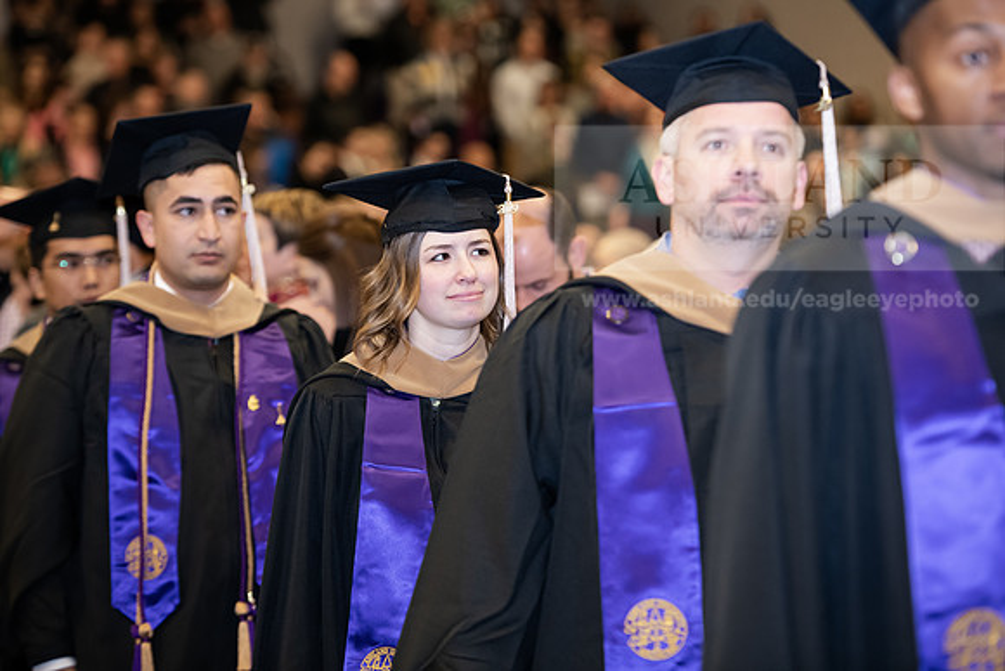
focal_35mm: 125
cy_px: 336
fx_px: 3490
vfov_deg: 11.0
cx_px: 502
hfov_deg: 16.4
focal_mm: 125
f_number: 3.2
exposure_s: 1/200
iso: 2500
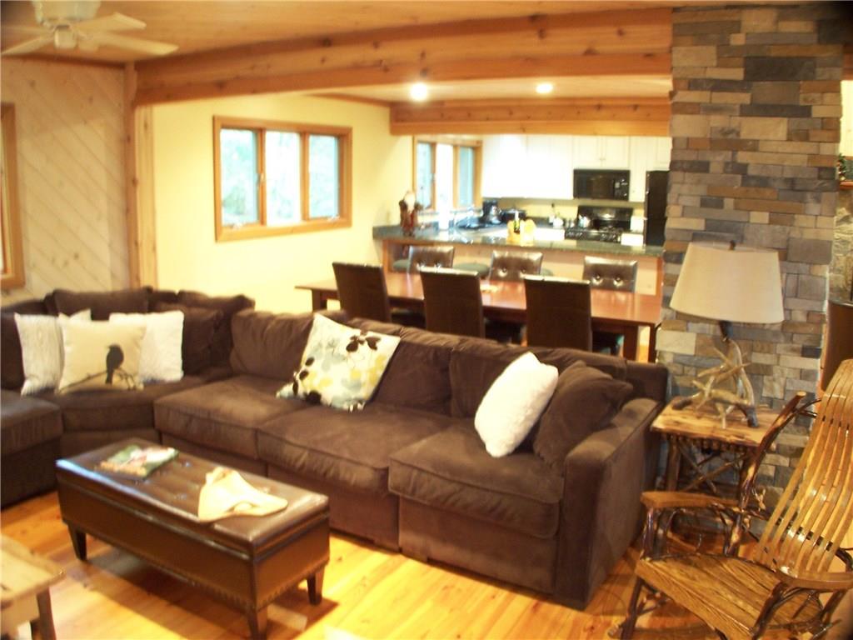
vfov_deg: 37.7
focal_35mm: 38
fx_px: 936
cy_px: 320
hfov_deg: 49.0
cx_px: 426
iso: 140
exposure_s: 1/2
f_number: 2.8
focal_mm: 6.3
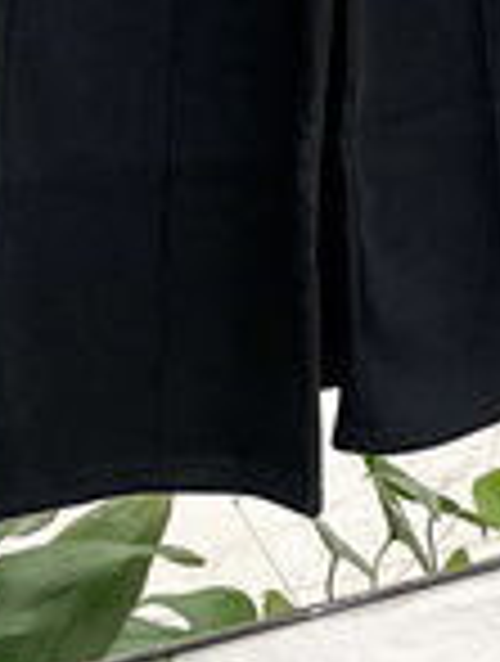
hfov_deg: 15.7
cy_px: -245
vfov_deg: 19.0
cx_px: 401
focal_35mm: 94
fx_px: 1803
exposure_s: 1/60
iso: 160
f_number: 1.6
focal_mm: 4.2
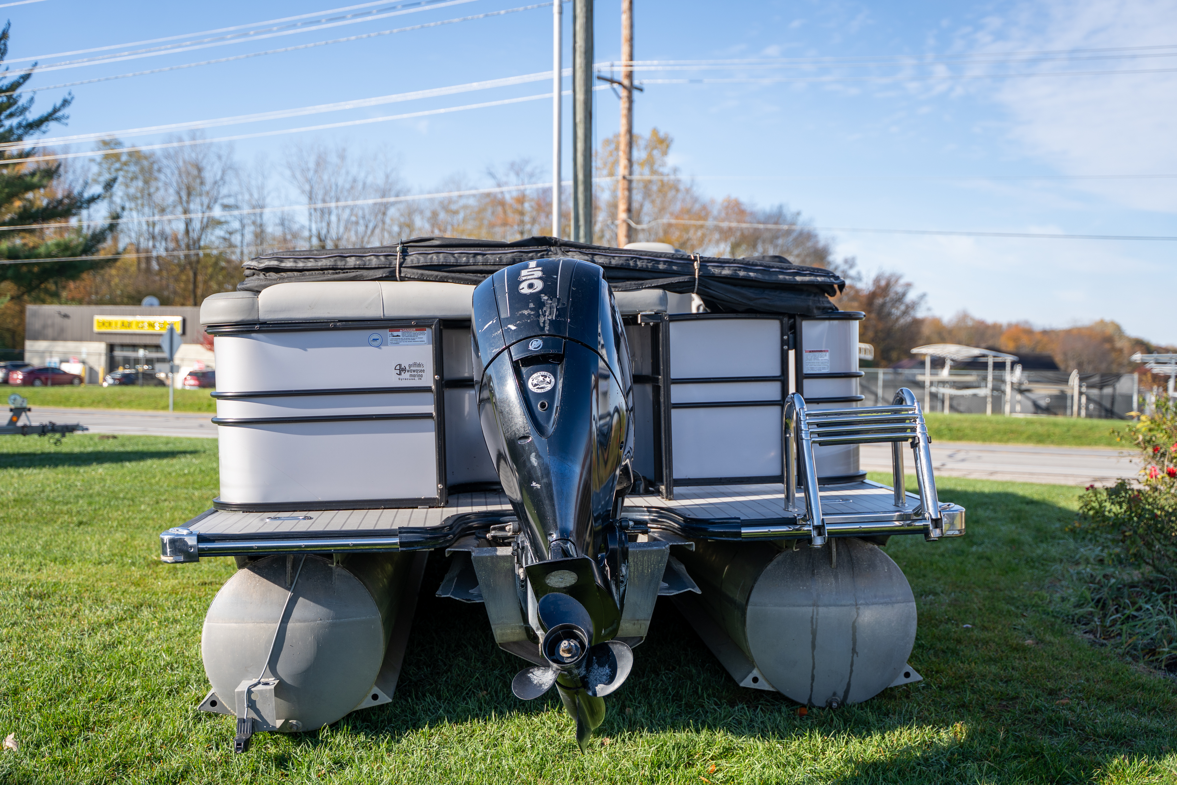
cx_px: 588
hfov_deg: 44.5
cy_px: 392
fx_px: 1438
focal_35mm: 44
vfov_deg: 30.5
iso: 100
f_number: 2.8
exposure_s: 1/800
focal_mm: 44
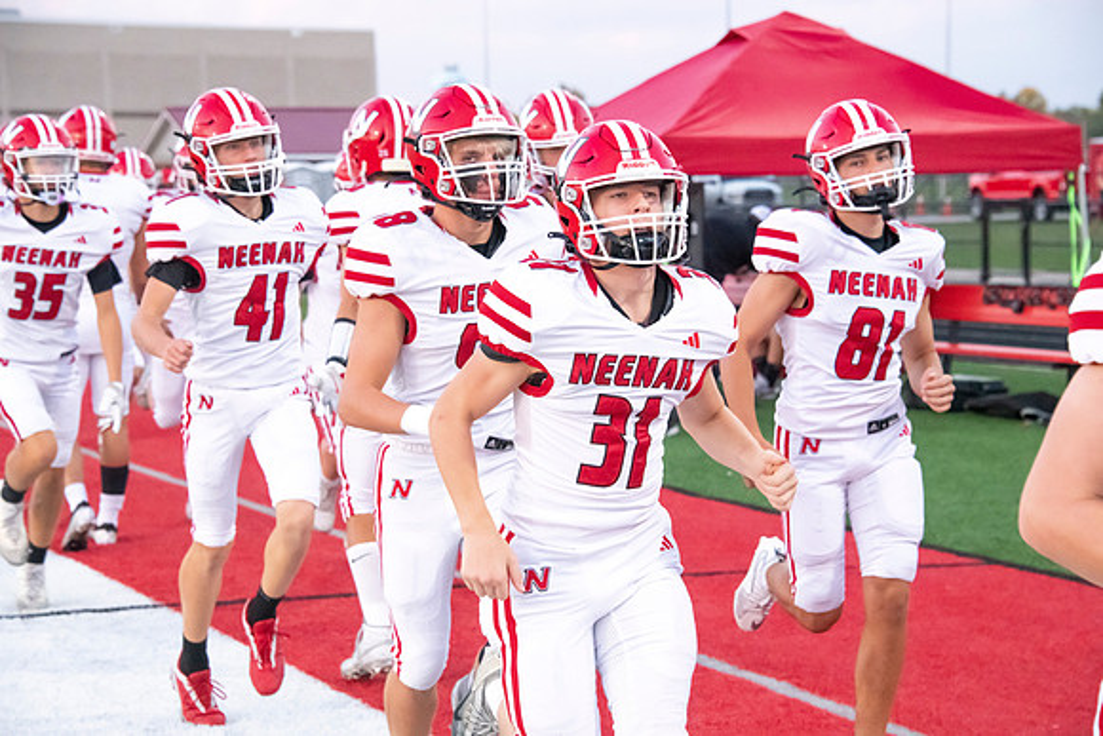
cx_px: 552
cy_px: 368
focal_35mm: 112
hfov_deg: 18.3
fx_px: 3432
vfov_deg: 12.2
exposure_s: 1/800
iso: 10000
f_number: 7.1
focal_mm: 112
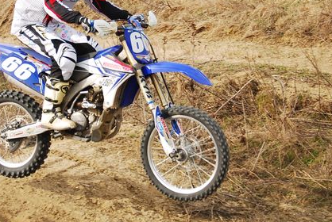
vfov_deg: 12.1
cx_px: 145
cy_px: 81
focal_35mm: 113
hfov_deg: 18.1
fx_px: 1044
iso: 160
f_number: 5
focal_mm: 35
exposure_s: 1/500
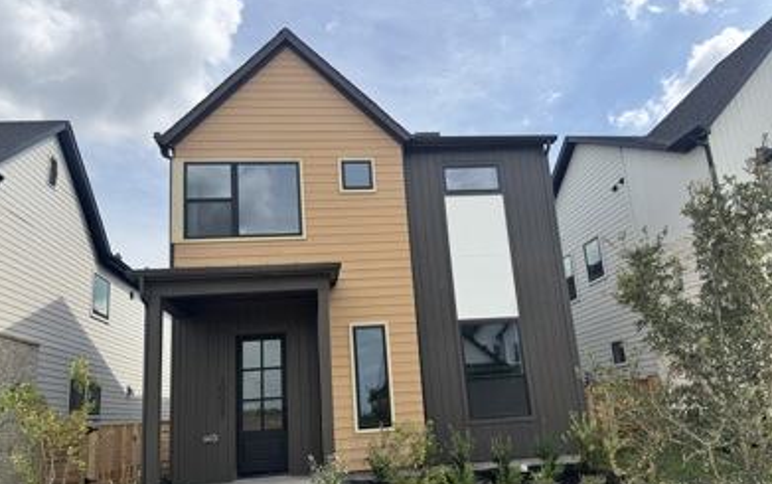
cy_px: 284
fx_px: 547
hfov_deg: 70.4
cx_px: 379
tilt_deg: +13.9
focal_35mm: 26
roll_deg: +4.5
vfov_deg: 47.5
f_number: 1.78
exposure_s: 1/5348
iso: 80
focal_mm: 6.76
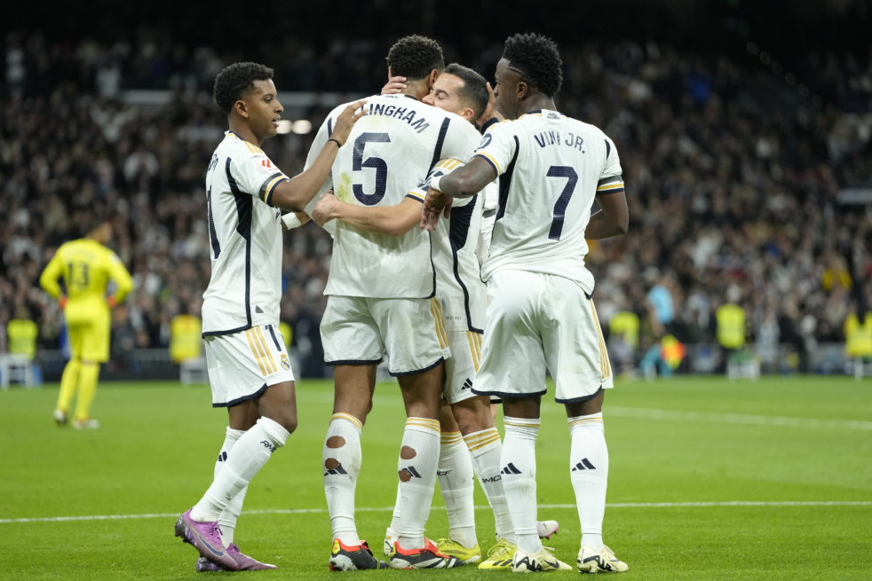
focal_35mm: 171
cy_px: 285
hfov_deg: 12.0
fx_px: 4142
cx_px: 422
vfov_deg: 8.0
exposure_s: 1/2000
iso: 2500
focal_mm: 164
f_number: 2.8
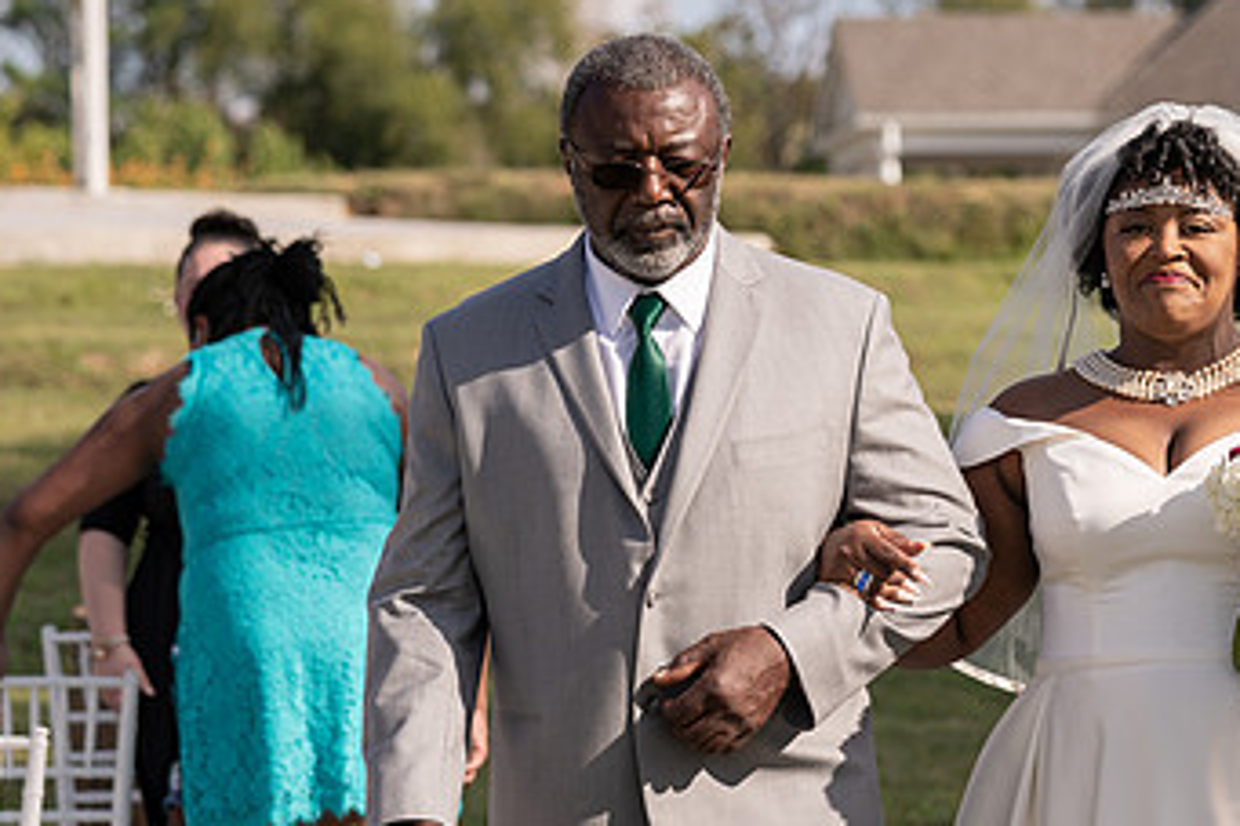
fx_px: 5302
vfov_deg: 8.9
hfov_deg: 13.3
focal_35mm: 154
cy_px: 455
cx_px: 1011
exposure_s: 1/1000
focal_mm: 87
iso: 100
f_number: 4
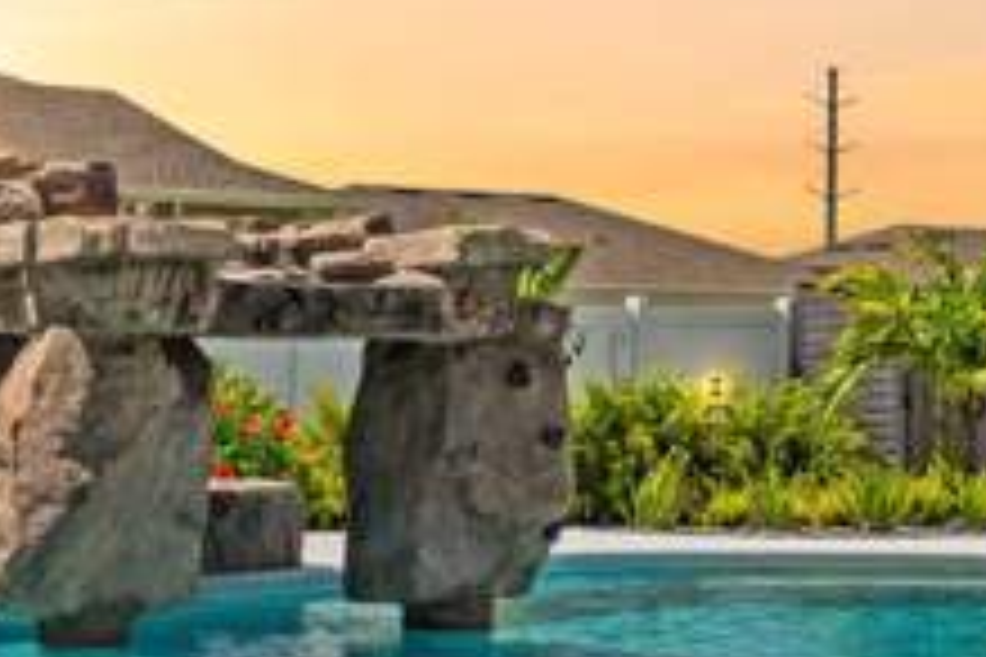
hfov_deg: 18.7
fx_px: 2903
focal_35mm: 106
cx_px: -27
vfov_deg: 12.9
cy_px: 380
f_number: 9
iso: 100
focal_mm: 29
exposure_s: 1/50
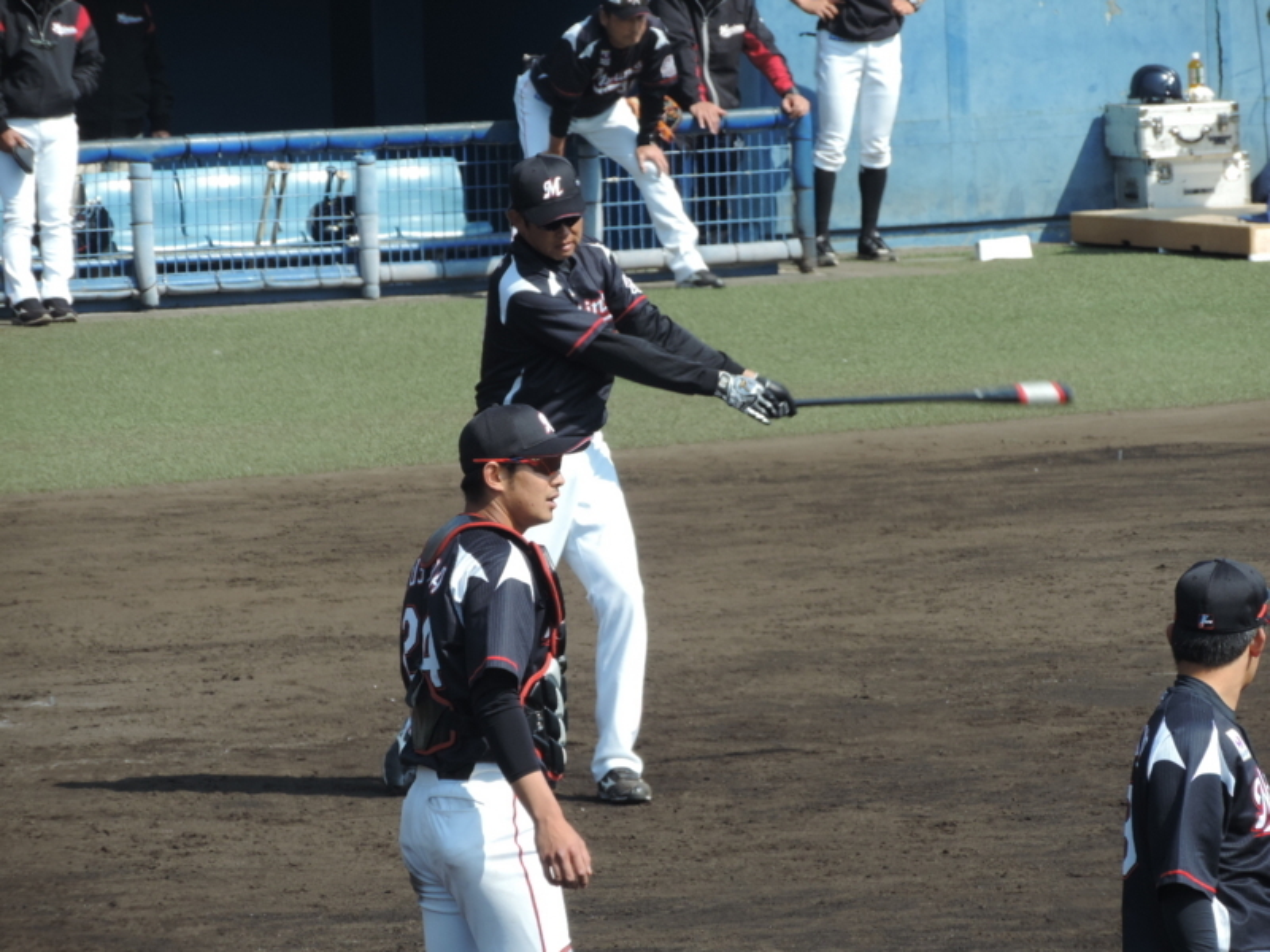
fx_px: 17243
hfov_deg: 4.2
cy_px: 476
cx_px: 635
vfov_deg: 3.2
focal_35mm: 470
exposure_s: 1/320
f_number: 4.9
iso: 80
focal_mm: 83.8
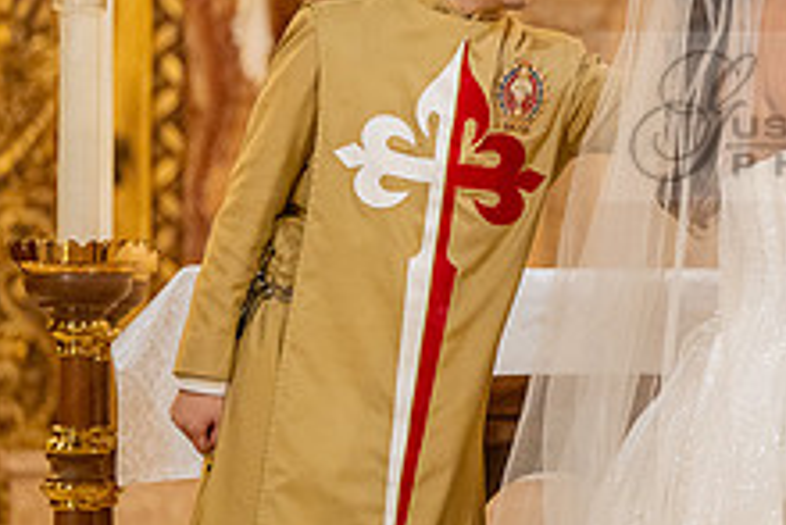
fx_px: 11513
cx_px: 911
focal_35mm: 527
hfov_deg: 3.9
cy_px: 116
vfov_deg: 2.6
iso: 2000
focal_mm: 200
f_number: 2.8
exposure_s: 1/200
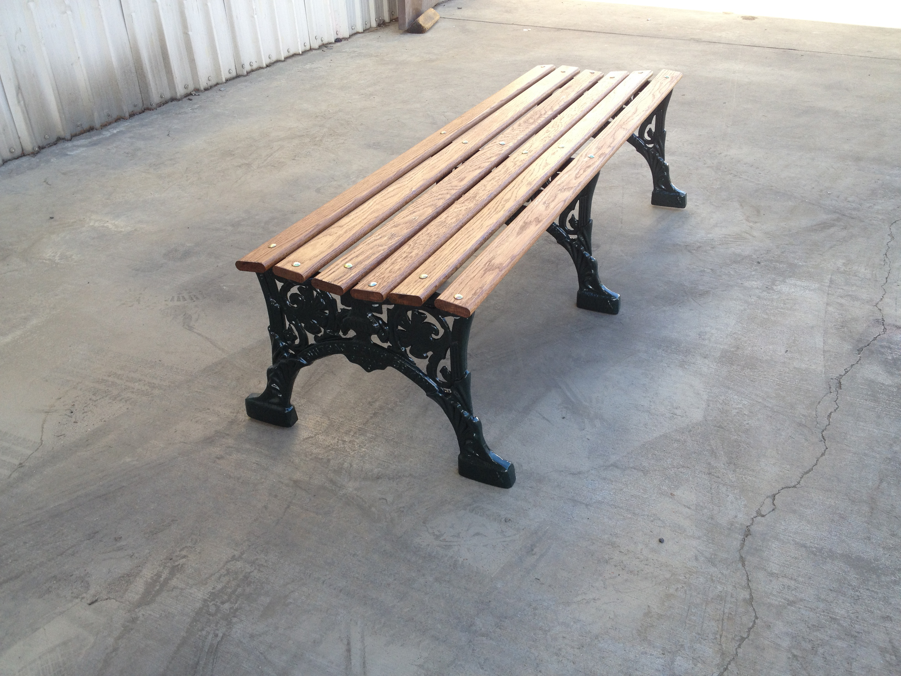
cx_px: 450
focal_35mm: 35
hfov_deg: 52.6
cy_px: 338
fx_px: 911
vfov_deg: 40.7
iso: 50
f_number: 2.4
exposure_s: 1/209
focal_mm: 4.28
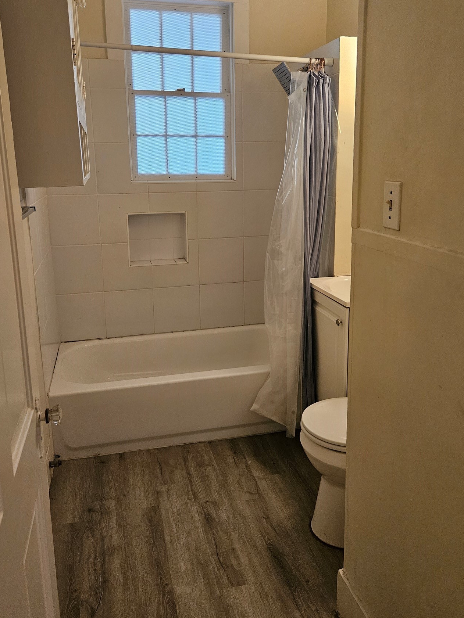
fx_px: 500
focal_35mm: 28
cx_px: 226
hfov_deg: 49.8
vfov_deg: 63.1
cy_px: 264
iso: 400
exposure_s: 1/120
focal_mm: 5.4
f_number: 1.8
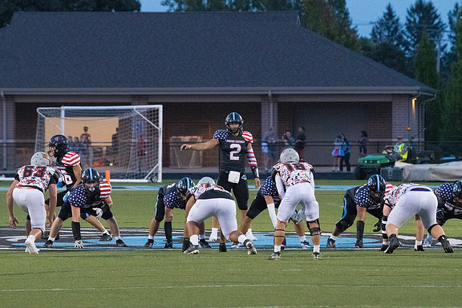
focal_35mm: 302
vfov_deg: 4.6
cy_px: 154
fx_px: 3875
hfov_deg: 6.8
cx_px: 231
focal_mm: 200
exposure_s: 1/1250
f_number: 5
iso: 8000
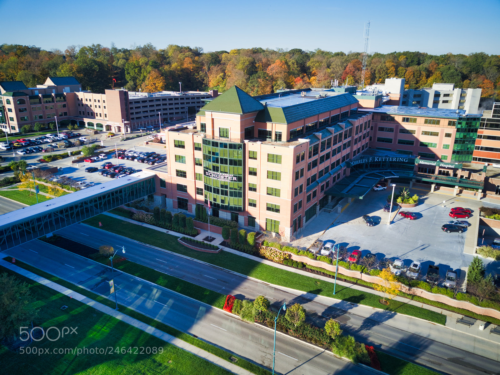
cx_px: 250
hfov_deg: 67.3
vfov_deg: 53.0
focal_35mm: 26
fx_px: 375
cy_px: 188
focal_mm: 4.7
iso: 100
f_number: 2.2
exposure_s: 1/568
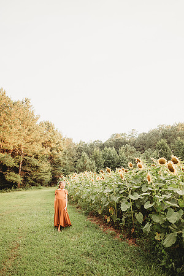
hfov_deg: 53.1
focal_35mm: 24
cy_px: 138
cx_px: 92
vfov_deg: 73.7
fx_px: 184
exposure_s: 1/400
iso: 125
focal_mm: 24
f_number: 2.2
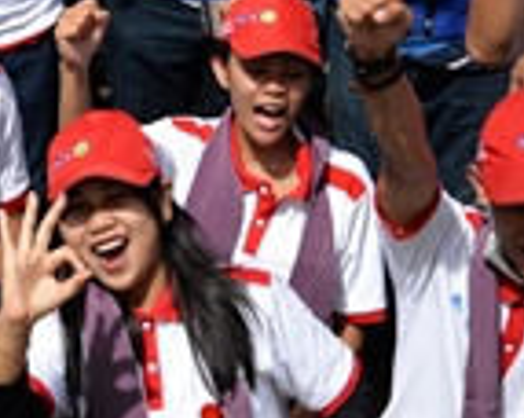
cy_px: -288
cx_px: -4
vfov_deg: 13.9
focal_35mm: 101
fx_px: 1564
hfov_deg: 18.5
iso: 200
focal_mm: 24
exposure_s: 1/2000
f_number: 3.5
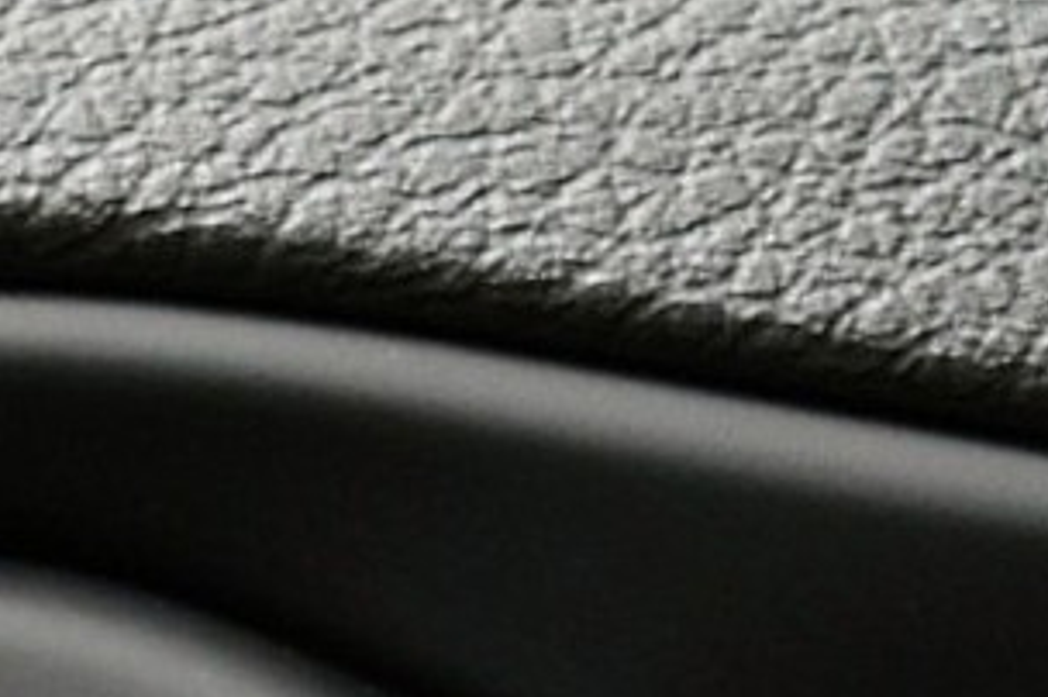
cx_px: 838
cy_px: 1404
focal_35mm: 320
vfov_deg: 4.2
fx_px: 9305
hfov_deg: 6.4
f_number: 5
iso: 800
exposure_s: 1/20
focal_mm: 40
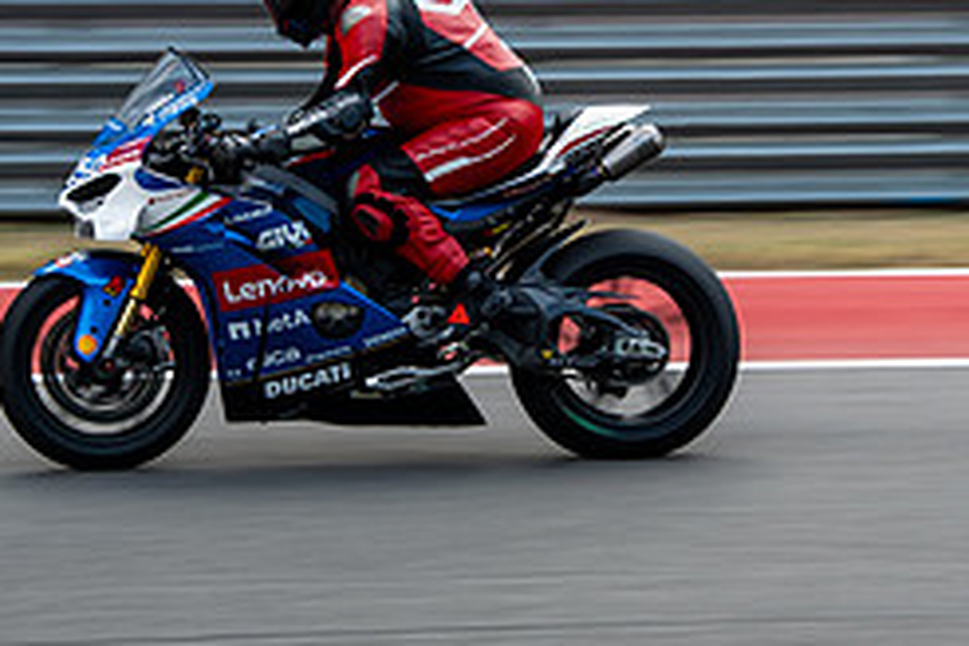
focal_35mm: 204
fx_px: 5491
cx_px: 603
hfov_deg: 10.1
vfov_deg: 6.7
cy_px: 246
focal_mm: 55
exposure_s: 1/320
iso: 160
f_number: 3.6
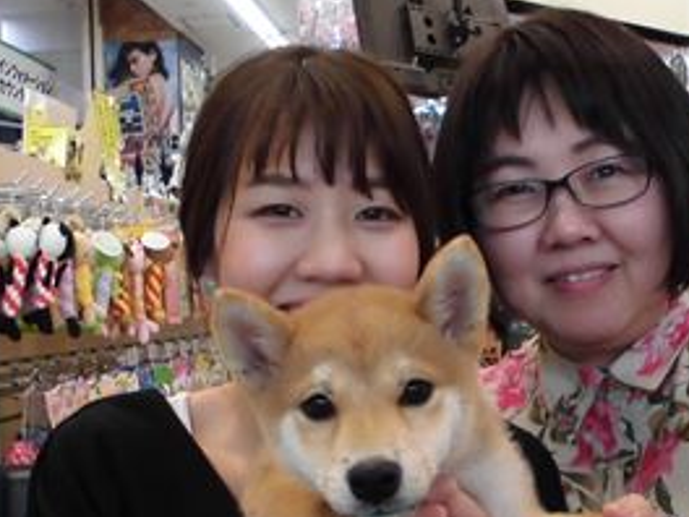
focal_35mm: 59
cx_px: 425
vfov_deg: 24.4
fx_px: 1174
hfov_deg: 32.6
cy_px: 410
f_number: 3.5
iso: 200
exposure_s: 1/60
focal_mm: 4.6
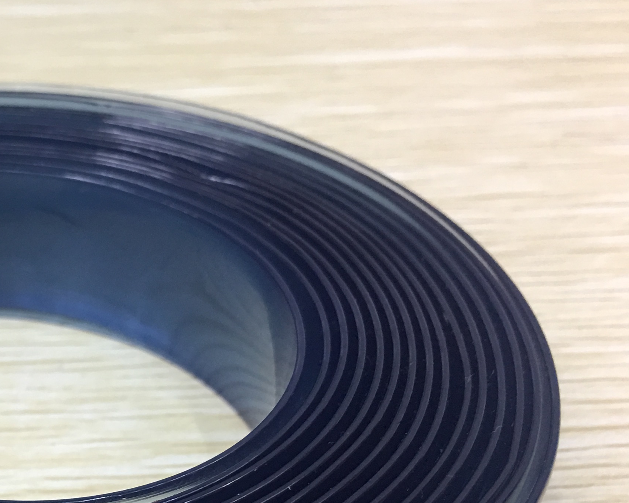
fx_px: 1247
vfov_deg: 21.9
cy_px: 514
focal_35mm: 67
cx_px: -86
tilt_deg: -40.7
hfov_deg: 25.9
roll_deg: +2.5
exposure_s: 1/17
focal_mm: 4.15
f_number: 2.2
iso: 64
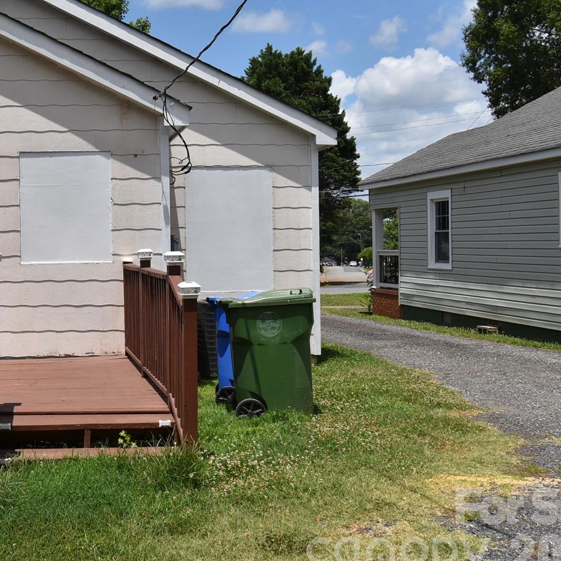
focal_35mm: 49
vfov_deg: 34.6
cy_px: 231
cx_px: 84
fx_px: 898
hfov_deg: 33.3
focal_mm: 20
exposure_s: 1/400
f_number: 10
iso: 200
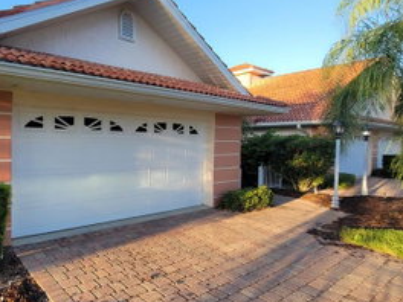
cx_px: 80
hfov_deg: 71.0
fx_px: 244
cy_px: 149
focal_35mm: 21
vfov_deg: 63.4
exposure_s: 1/291
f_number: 2.2
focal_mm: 2.2
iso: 64
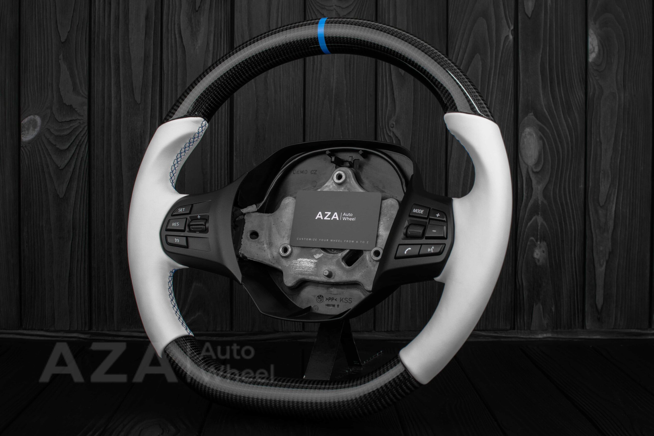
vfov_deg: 25.8
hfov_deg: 37.8
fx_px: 954
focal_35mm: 52
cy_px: 218
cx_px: 327
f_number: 6.3
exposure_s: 1/125
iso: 500
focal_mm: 35
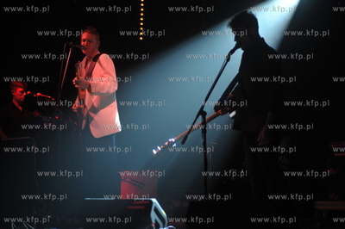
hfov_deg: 39.6
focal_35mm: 50
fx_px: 479
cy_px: 114
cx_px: 172
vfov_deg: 26.9
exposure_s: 1/200
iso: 800
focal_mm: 50
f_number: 1.8
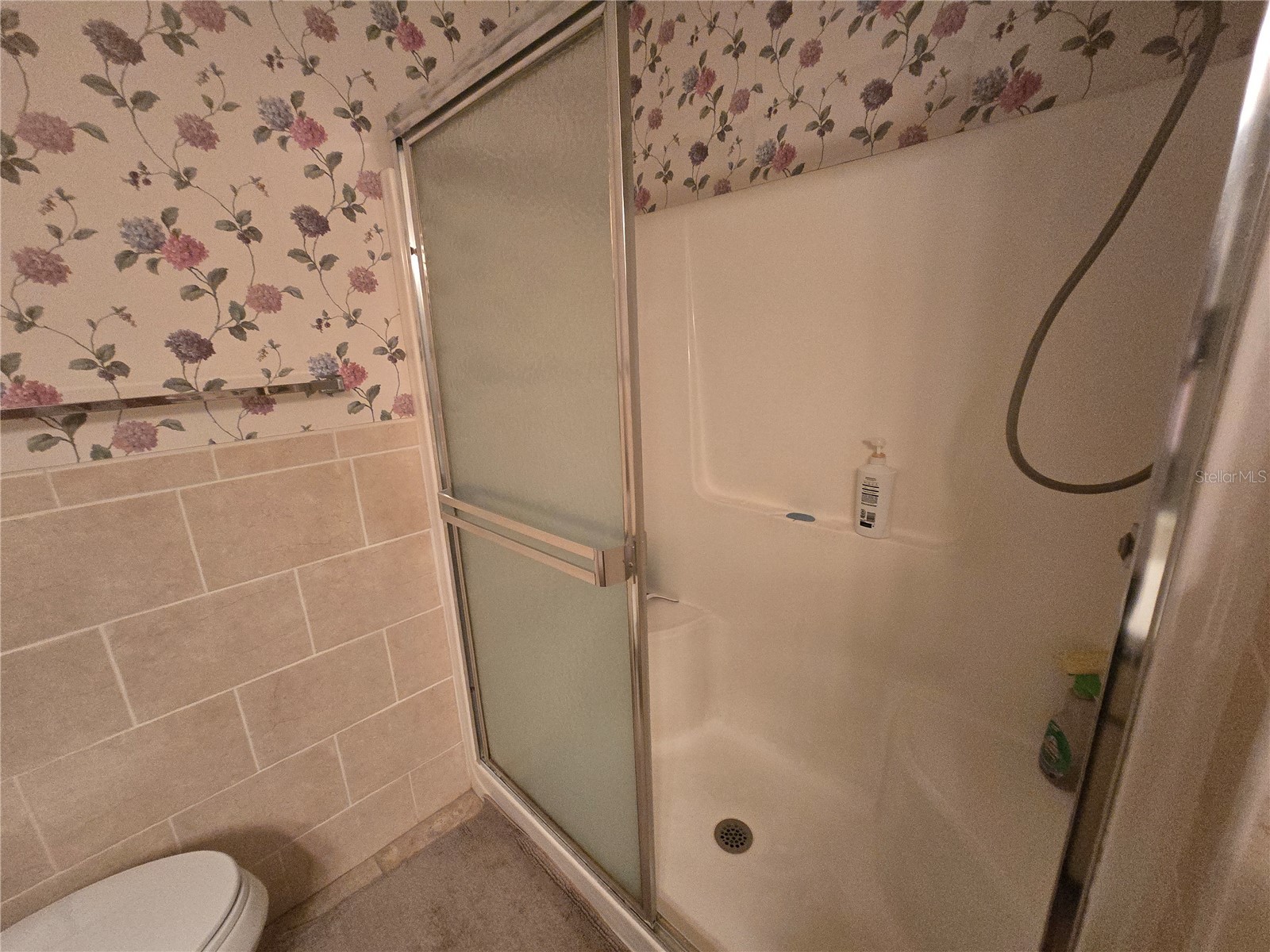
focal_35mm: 13
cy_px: 476
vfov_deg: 89.9
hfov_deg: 106.2
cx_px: 635
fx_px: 477
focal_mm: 2.2
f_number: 2.2
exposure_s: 1/60
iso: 1000
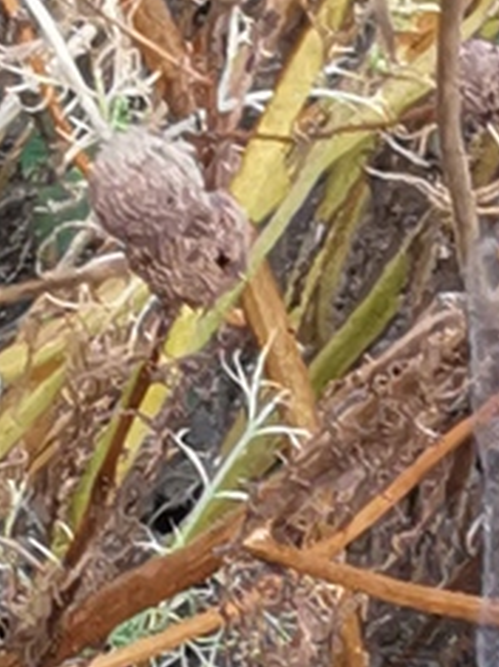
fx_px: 4252
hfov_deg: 6.7
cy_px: 834
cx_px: 587
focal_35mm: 221
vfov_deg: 8.8
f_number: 2.2
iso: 80
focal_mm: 2.26
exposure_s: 1/50
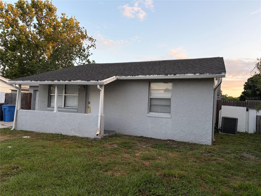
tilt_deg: +1.3
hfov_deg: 67.3
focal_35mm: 26
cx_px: 130
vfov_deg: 53.1
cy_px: 98
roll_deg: -3.1
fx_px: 196
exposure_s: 1/204
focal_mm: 5.96
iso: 40
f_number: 1.6
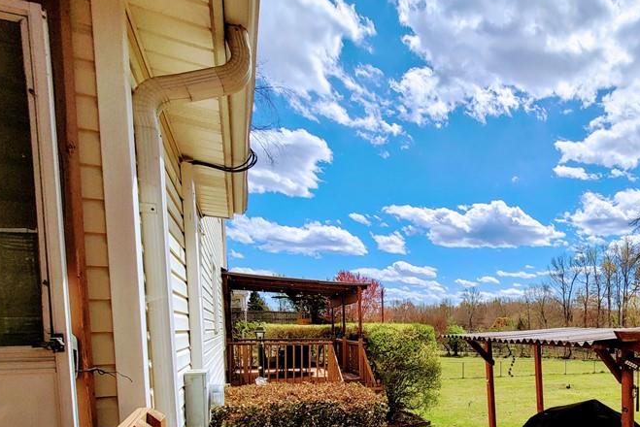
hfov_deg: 74.7
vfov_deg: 54.3
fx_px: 373
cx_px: 488
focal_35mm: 21
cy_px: 357
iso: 64
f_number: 2.2
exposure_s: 1/2572
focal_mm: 2.2
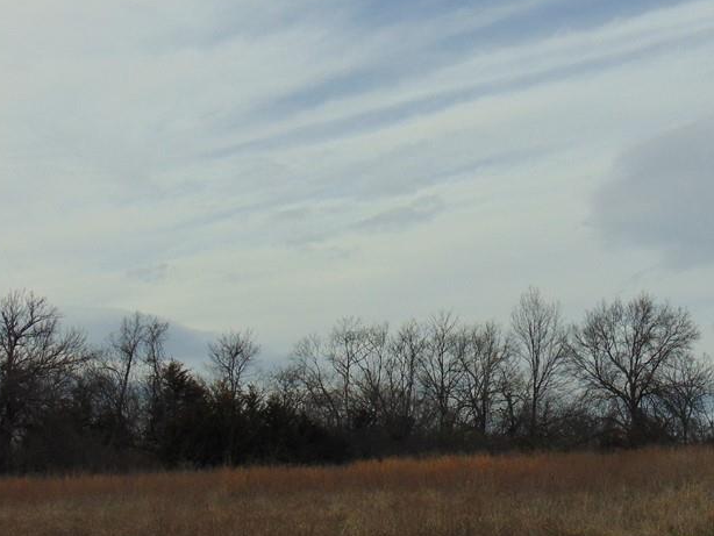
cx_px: 436
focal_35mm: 70
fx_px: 1444
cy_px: 250
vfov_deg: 21.0
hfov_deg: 27.7
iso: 80
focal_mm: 7.6
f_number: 8.7
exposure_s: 1/320
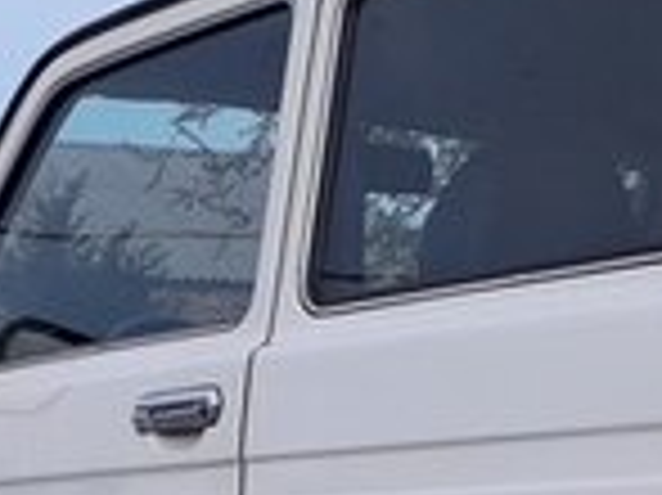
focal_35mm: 121
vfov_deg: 11.7
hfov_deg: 16.3
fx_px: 2312
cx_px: 333
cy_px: 763
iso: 40
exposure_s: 1/749
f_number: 1.9
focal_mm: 3.6
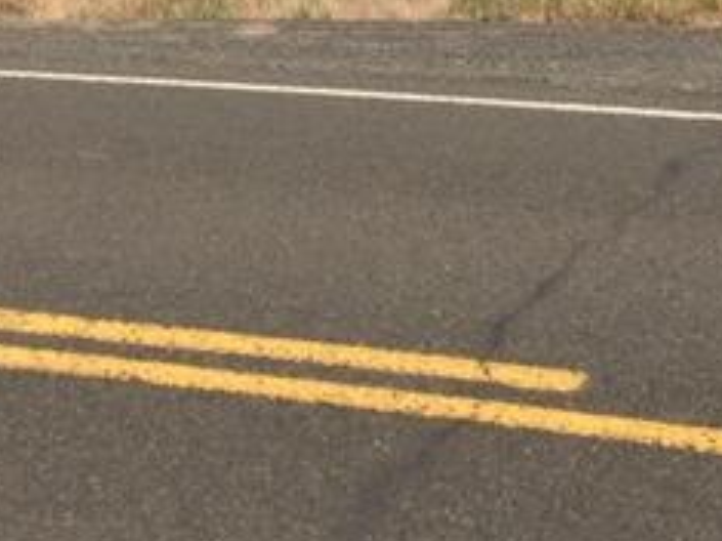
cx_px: 519
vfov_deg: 17.7
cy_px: -129
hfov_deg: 24.5
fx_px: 1647
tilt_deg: -5.7
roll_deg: -1.2
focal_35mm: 79
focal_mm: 4.15
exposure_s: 1/2326
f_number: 2.2
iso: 32
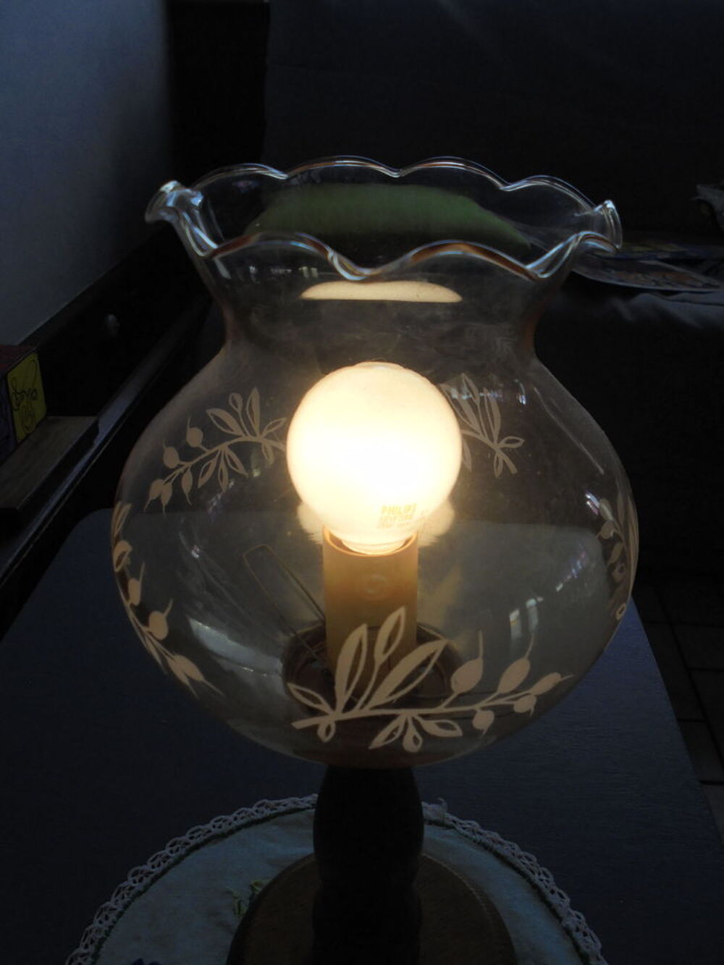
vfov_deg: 61.7
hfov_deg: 48.2
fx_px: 809
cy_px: 482
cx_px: 362
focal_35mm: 29
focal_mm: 5.3
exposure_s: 1/250
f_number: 3.7
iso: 100
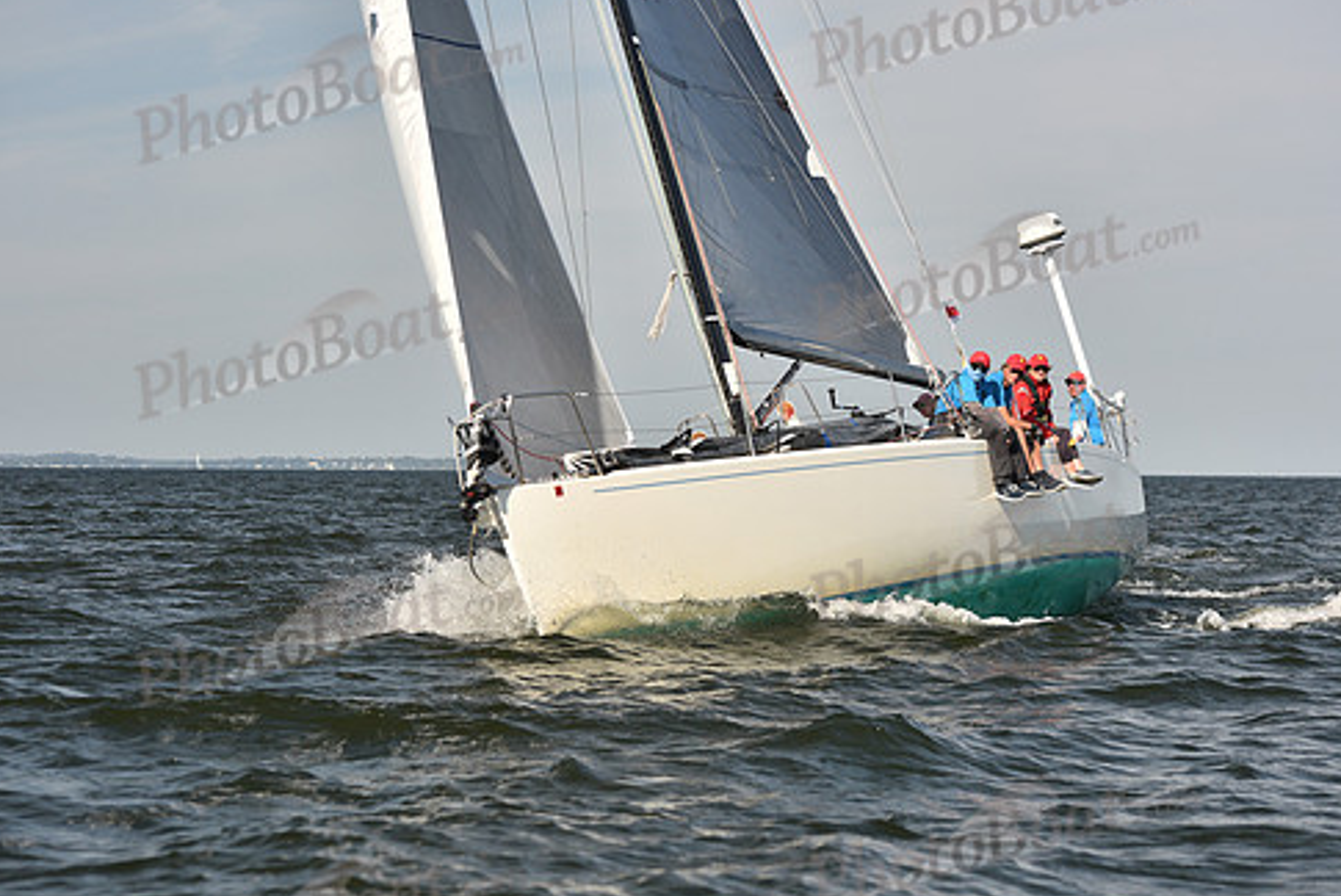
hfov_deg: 18.6
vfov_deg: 12.5
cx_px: 669
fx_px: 4100
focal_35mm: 110
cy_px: 452
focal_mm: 92
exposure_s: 1/1000
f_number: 4.5
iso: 250
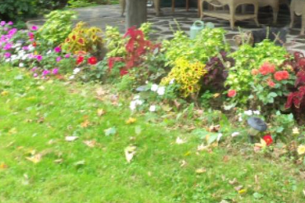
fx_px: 517
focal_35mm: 61
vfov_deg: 21.2
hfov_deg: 31.6
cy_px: -17
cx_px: 263
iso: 80
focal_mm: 5.2
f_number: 3.4
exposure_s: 1/40
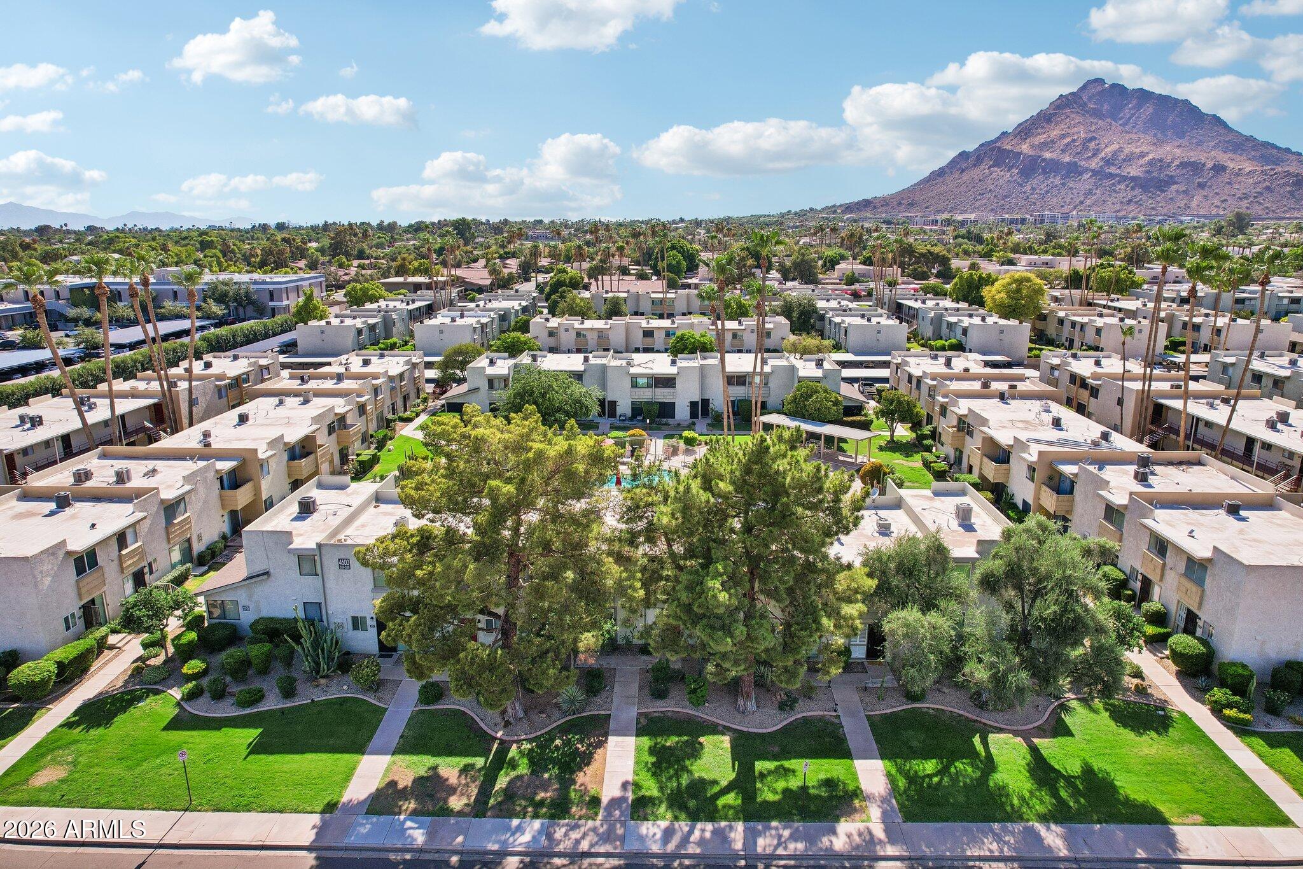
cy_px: 434
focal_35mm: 22
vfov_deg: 57.2
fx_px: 796
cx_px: 652
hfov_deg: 78.6
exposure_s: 1/1600
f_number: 2.8
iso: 100
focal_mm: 8.4
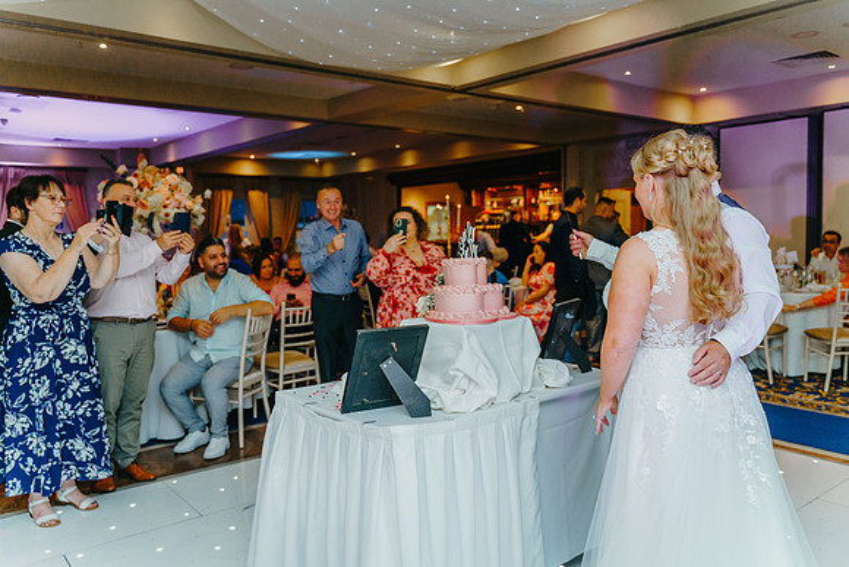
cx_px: 424
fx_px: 660
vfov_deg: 46.4
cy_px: 284
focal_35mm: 28
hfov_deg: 65.5
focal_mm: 28
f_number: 2.8
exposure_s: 1/200
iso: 1600
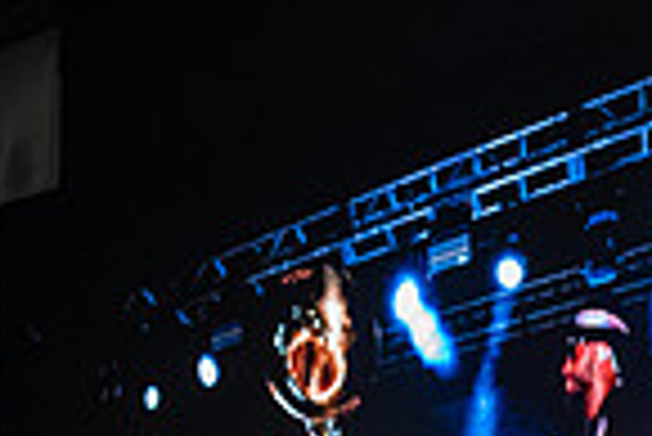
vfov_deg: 9.4
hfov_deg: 14.3
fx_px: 2538
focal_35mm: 140
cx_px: 733
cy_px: 726
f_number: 5
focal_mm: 35
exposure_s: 1/400
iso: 8000
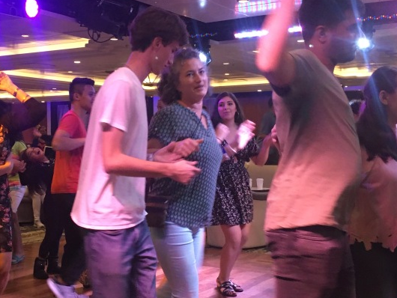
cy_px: 159
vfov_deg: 26.1
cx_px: 127
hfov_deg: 34.0
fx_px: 643
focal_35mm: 56
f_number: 2.2
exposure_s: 1/24
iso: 200
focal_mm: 4.15
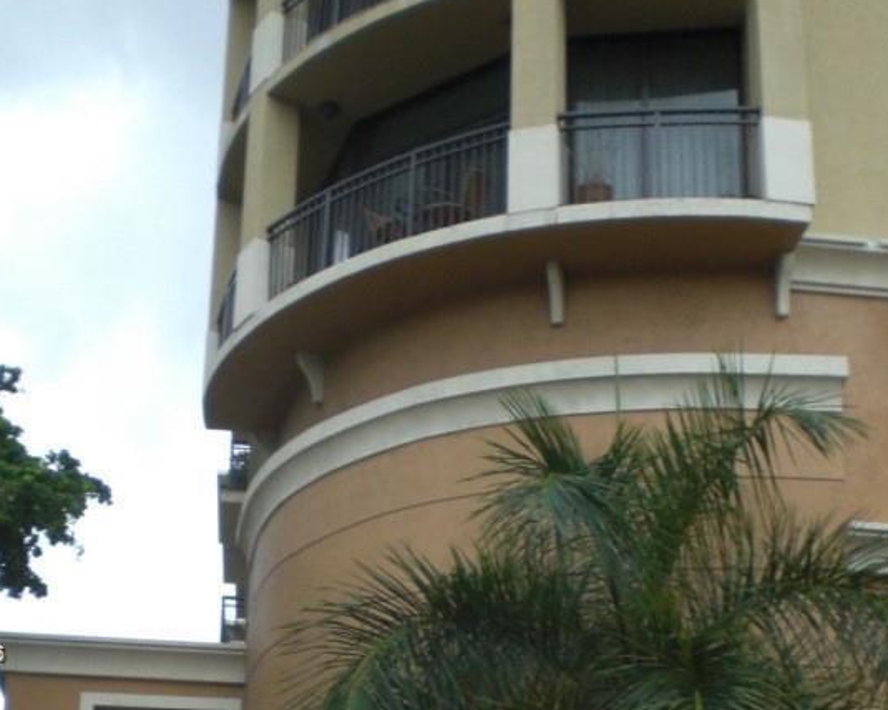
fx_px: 1866
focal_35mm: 71
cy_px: 655
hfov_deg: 26.7
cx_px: 377
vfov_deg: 21.0
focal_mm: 6.3
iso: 200
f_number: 3.1
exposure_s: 1/60
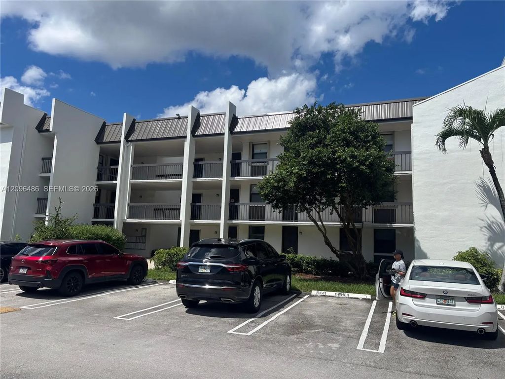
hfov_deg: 67.3
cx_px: 252
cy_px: 190
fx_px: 379
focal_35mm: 26
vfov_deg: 53.1
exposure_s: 1/5348
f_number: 1.6
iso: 50
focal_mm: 5.96
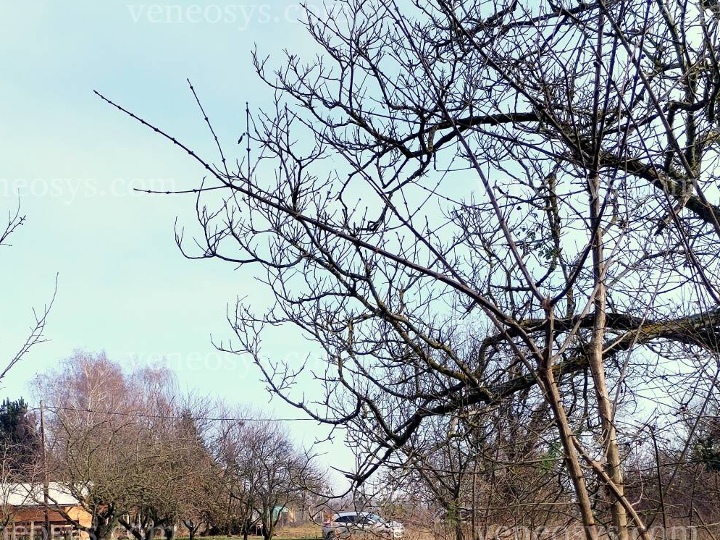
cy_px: 507
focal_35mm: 56
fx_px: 1165
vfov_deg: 25.2
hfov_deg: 34.0
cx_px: 239
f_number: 1.8
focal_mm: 4.75
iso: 100
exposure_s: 1/612
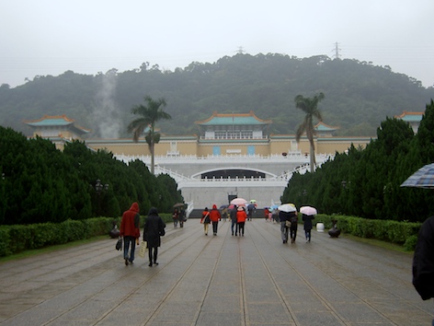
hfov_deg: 51.3
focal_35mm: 36
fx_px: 451
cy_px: 162
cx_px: 224
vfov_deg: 39.7
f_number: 2.8
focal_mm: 5.6
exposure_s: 1/50
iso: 50
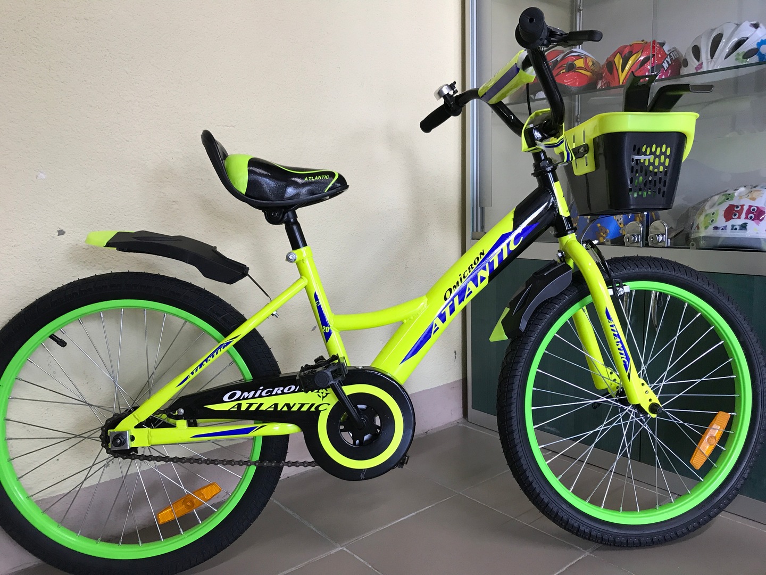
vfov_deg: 49.7
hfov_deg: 63.4
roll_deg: +0.8
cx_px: 383
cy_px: 288
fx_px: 620
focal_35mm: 28
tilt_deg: -7.1
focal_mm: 3.99
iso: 40
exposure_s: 1/33
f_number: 1.8
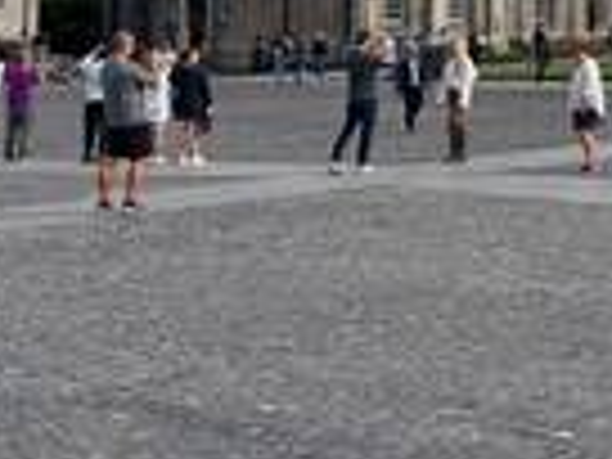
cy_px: -207
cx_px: 760
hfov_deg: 19.8
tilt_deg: +9.2
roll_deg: +2.0
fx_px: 1627
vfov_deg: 15.0
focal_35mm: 92
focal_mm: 5.96
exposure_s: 1/5348
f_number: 1.6
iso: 64
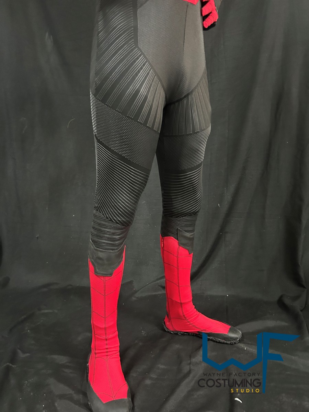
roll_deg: +1.6
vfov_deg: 67.3
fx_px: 309
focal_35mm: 26
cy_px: 206
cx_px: 154
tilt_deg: -9.5
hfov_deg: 53.1
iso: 800
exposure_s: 1/25
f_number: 1.5
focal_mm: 5.7
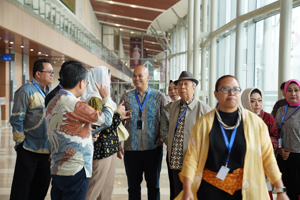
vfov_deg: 19.5
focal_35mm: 70
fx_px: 583
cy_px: 100
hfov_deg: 28.8
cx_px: 150
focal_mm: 70
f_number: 4
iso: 1000
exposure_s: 1/100
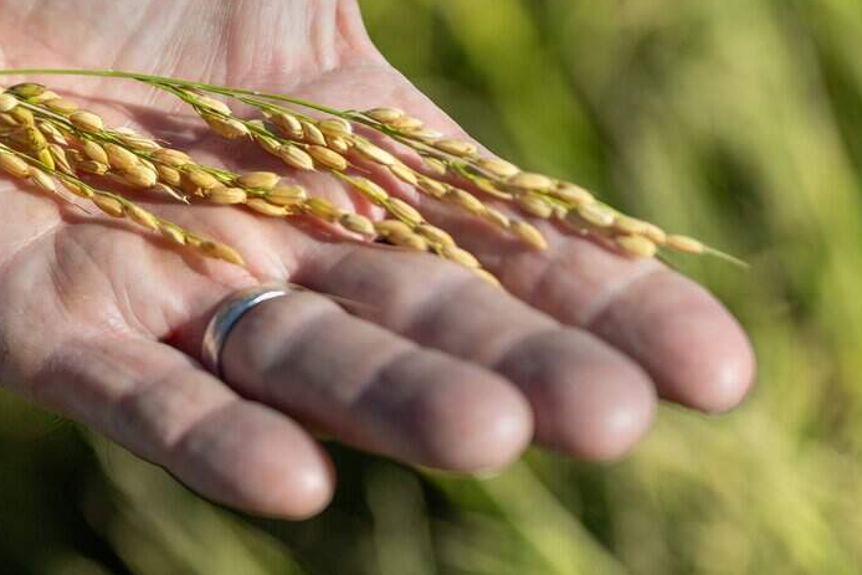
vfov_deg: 8.3
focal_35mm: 166
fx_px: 3975
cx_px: 212
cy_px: 124
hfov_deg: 12.3
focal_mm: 96
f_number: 4
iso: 200
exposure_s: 1/3200
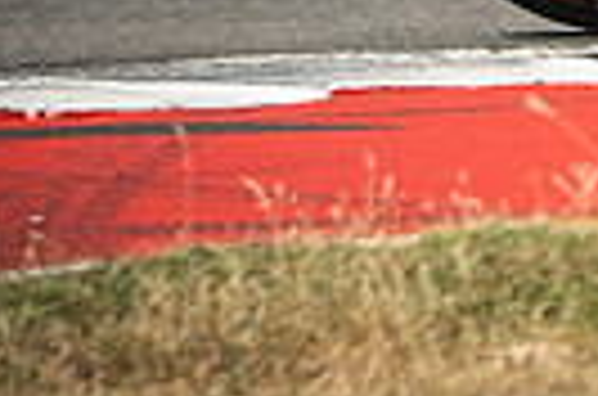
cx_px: 1205
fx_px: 21742
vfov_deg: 1.0
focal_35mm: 1312
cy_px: -299
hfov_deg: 1.6
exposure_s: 1/1600
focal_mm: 200
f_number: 2
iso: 1600
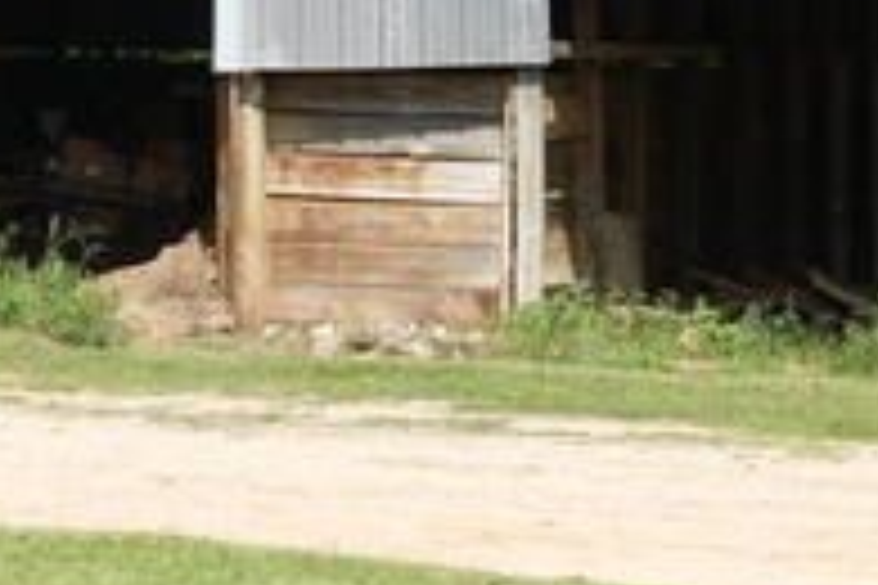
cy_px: 184
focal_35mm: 390
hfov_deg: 5.3
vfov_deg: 3.5
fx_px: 9511
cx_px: 117
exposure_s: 1/8000
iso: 800
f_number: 2.8
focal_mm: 70
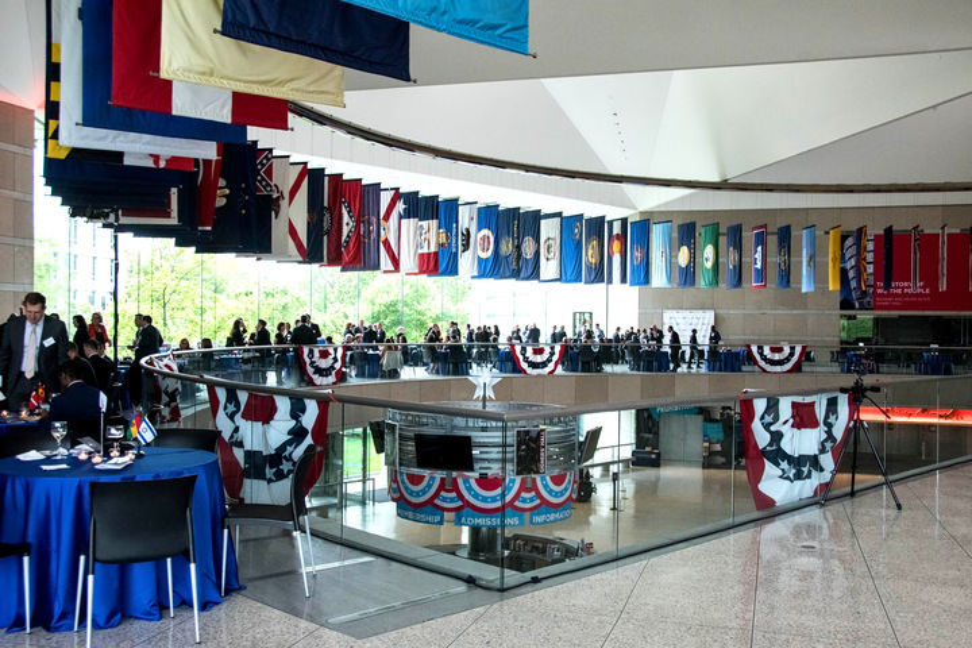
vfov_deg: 36.9
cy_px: 324
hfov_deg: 53.1
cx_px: 486
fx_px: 972
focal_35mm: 36
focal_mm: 24
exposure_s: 1/200
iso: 2500
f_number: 5.6
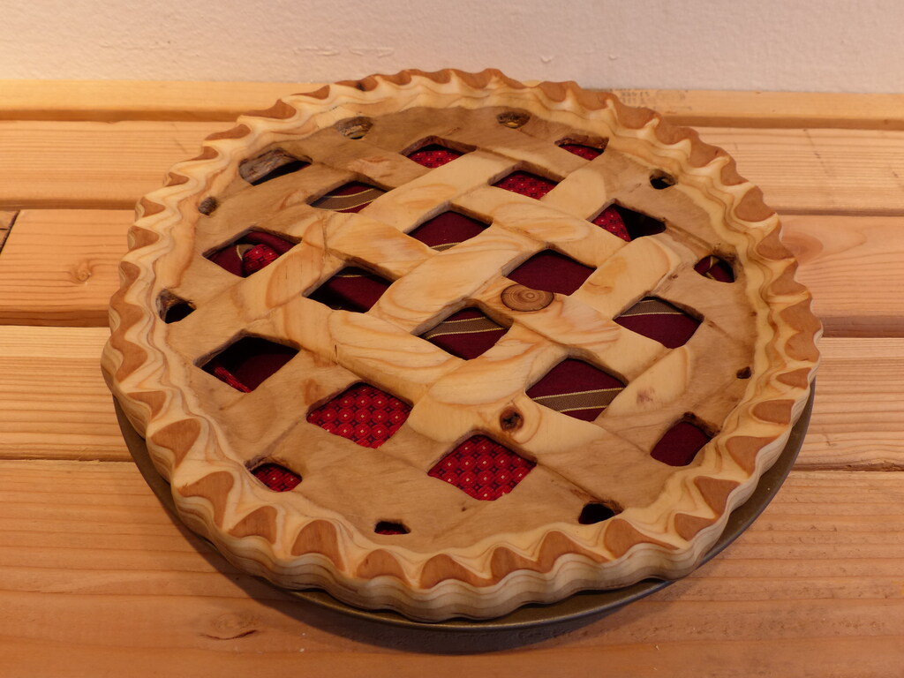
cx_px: 452
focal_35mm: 38
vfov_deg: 37.7
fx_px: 992
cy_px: 339
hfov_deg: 49.0
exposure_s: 1/80
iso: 100
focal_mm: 6.8
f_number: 2.8
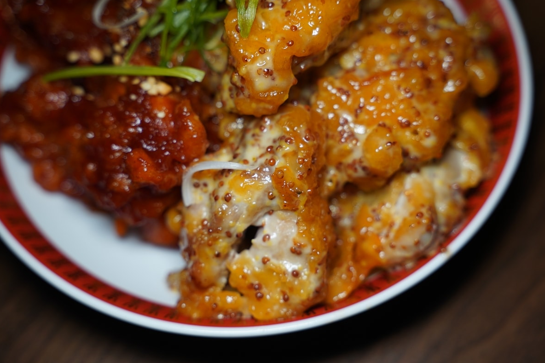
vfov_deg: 17.9
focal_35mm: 76
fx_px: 1150
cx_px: 271
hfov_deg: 26.7
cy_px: 179
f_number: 4
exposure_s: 1/80
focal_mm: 75
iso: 250
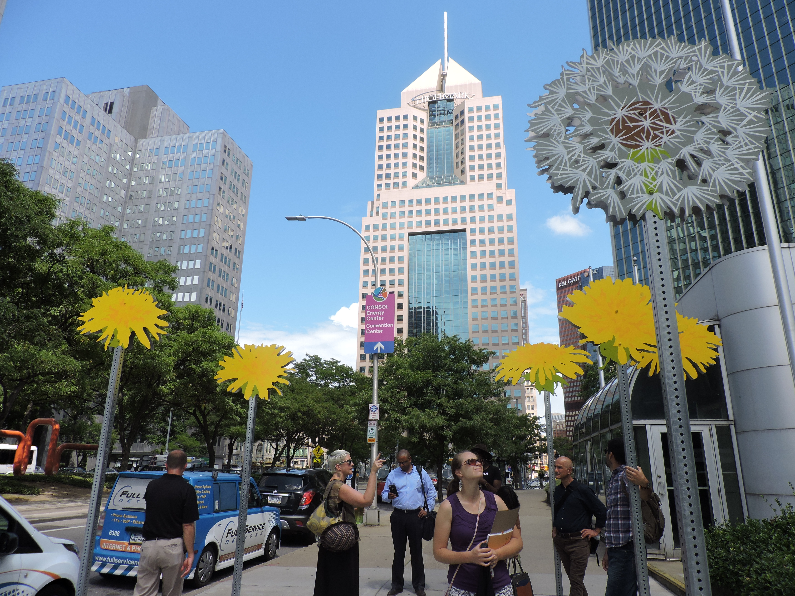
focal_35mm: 24
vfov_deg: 56.8
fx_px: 551
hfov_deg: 71.6
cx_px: 398
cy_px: 298
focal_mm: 4.3
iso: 100
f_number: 3
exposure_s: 1/800
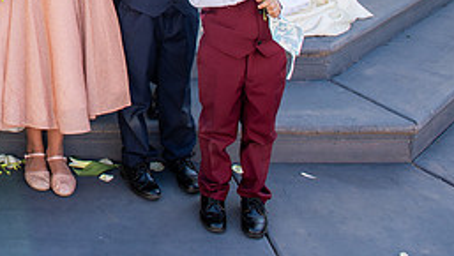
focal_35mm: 64
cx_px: -67
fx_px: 771
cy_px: -122
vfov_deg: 17.1
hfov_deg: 29.1
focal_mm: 24
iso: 100
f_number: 5
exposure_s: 1/125
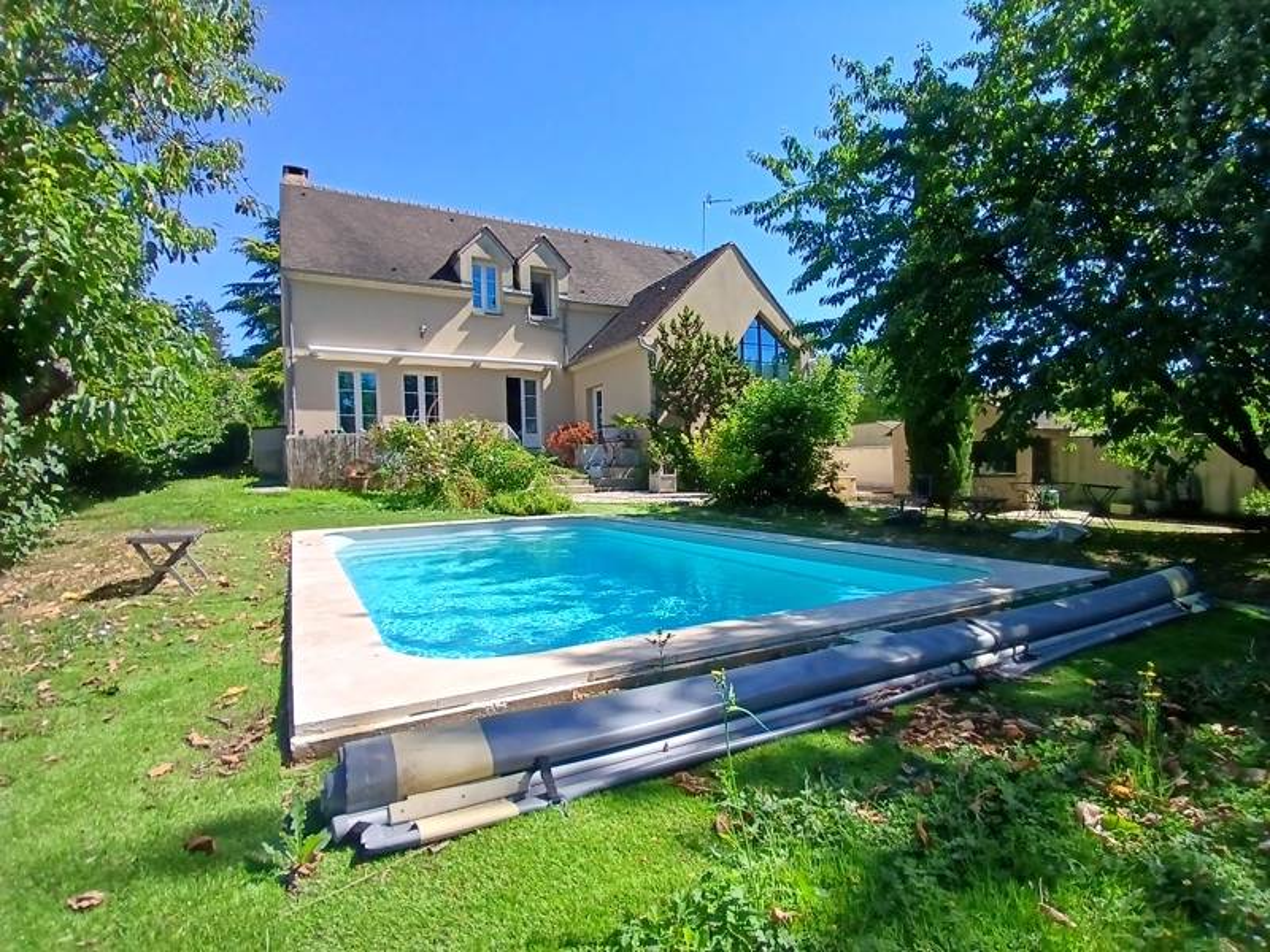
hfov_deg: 91.0
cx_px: 635
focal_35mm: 17
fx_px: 624
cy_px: 476
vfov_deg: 74.7
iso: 50
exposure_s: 1/882
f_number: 2.2
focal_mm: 1.4
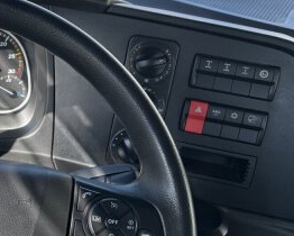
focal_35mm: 62
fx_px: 540
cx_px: -30
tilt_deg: -36.0
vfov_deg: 24.6
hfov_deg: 27.8
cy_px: 100
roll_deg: -4.3
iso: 50
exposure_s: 1/696
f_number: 1.5
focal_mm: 5.7
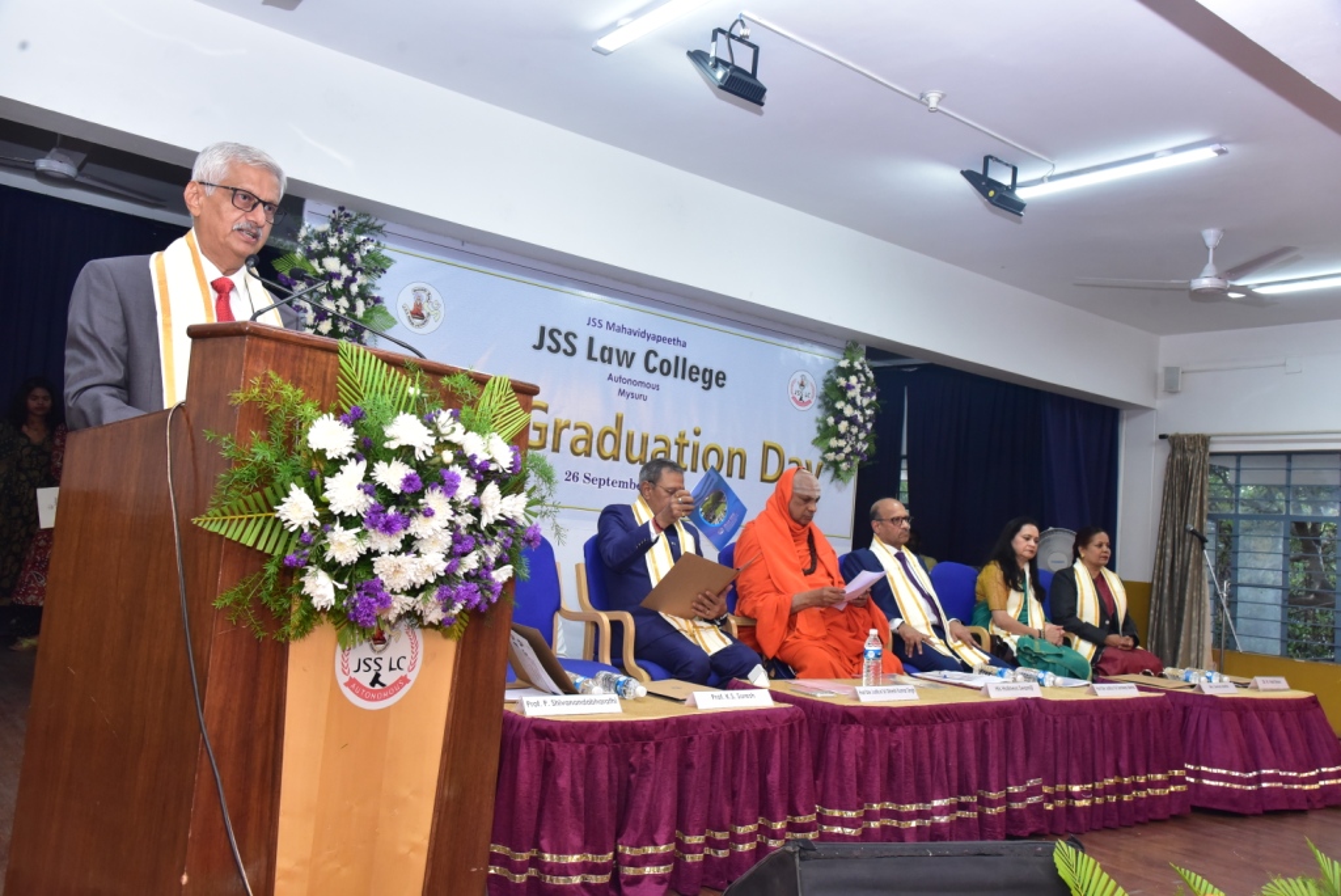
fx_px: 1193
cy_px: 448
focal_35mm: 32
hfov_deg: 58.7
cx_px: 670
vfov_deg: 41.2
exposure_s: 1/160
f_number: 7.1
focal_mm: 32
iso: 2500
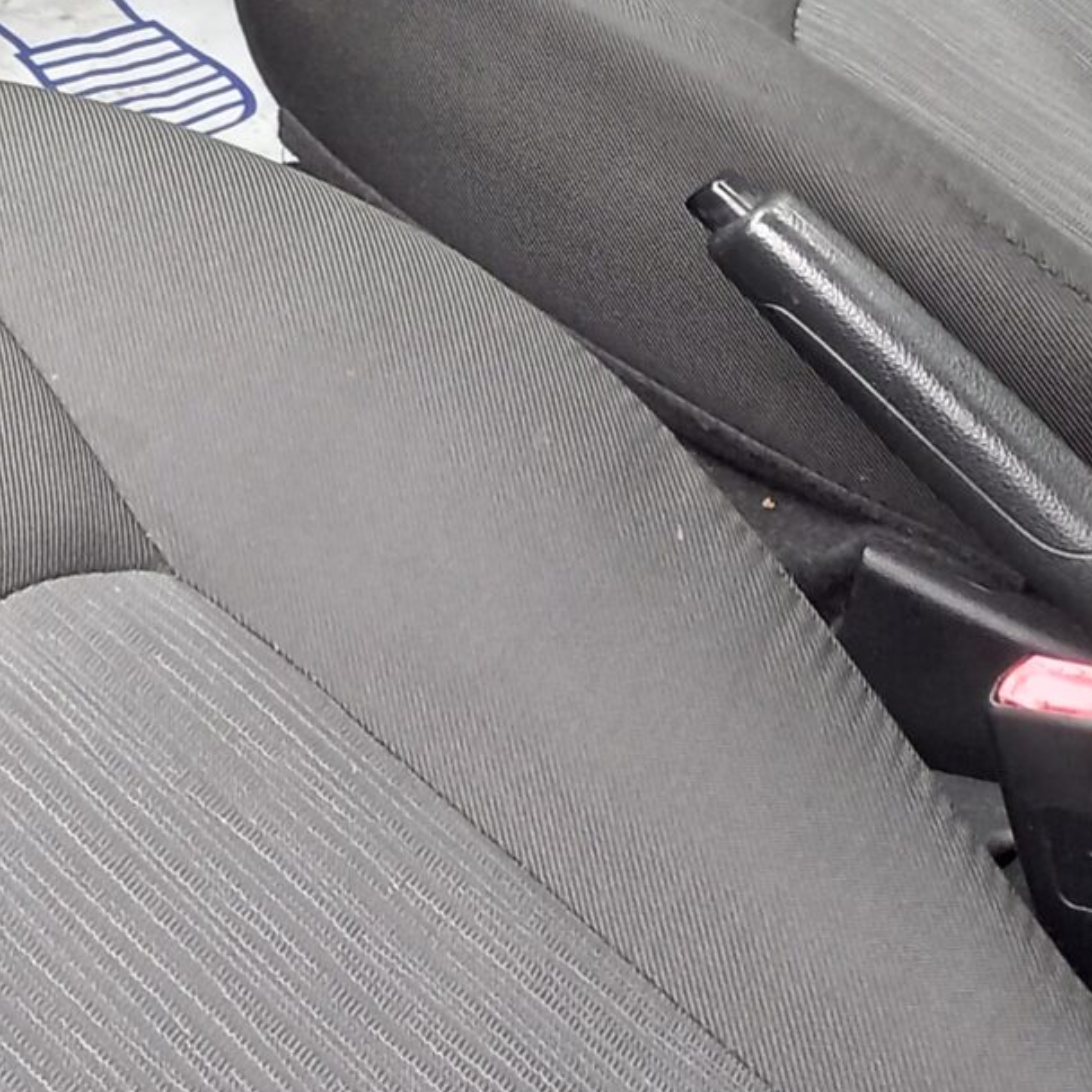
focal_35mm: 93
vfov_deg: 16.8
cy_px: -582
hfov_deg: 17.0
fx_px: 3319
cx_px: -519
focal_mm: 4.6
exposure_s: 1/60
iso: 125
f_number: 2
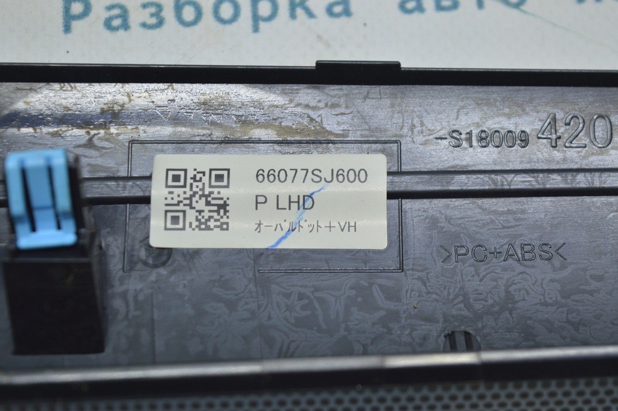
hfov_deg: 24.6
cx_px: 309
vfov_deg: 16.5
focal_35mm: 82
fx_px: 1415
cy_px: 206
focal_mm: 55
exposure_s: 1/40
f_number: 5.6
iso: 400
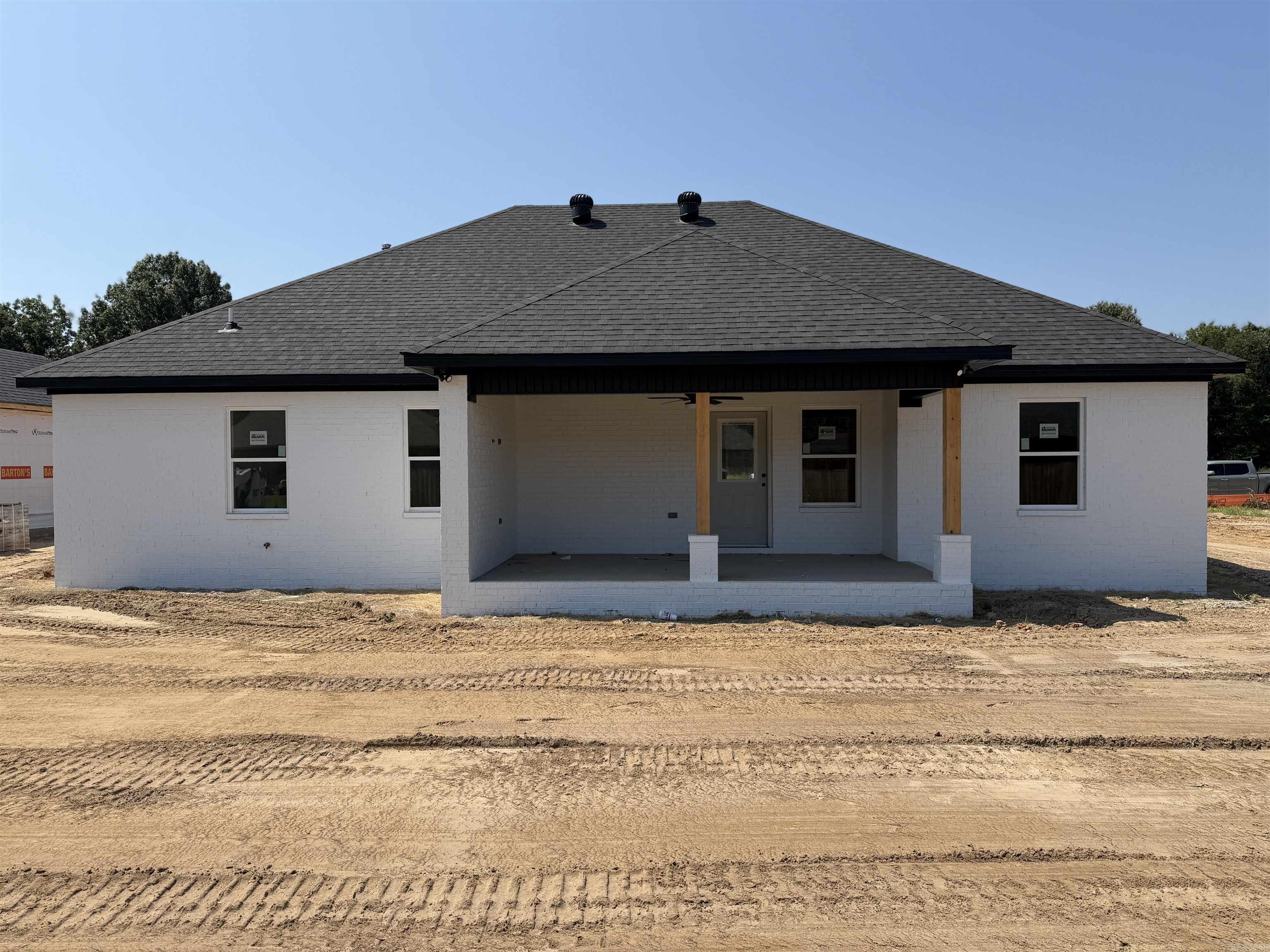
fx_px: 881
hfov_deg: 71.6
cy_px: 476
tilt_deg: -0.6
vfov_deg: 56.8
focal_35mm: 24
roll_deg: +1.0
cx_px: 635
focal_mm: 6.76
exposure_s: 1/5714
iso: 80
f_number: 1.78
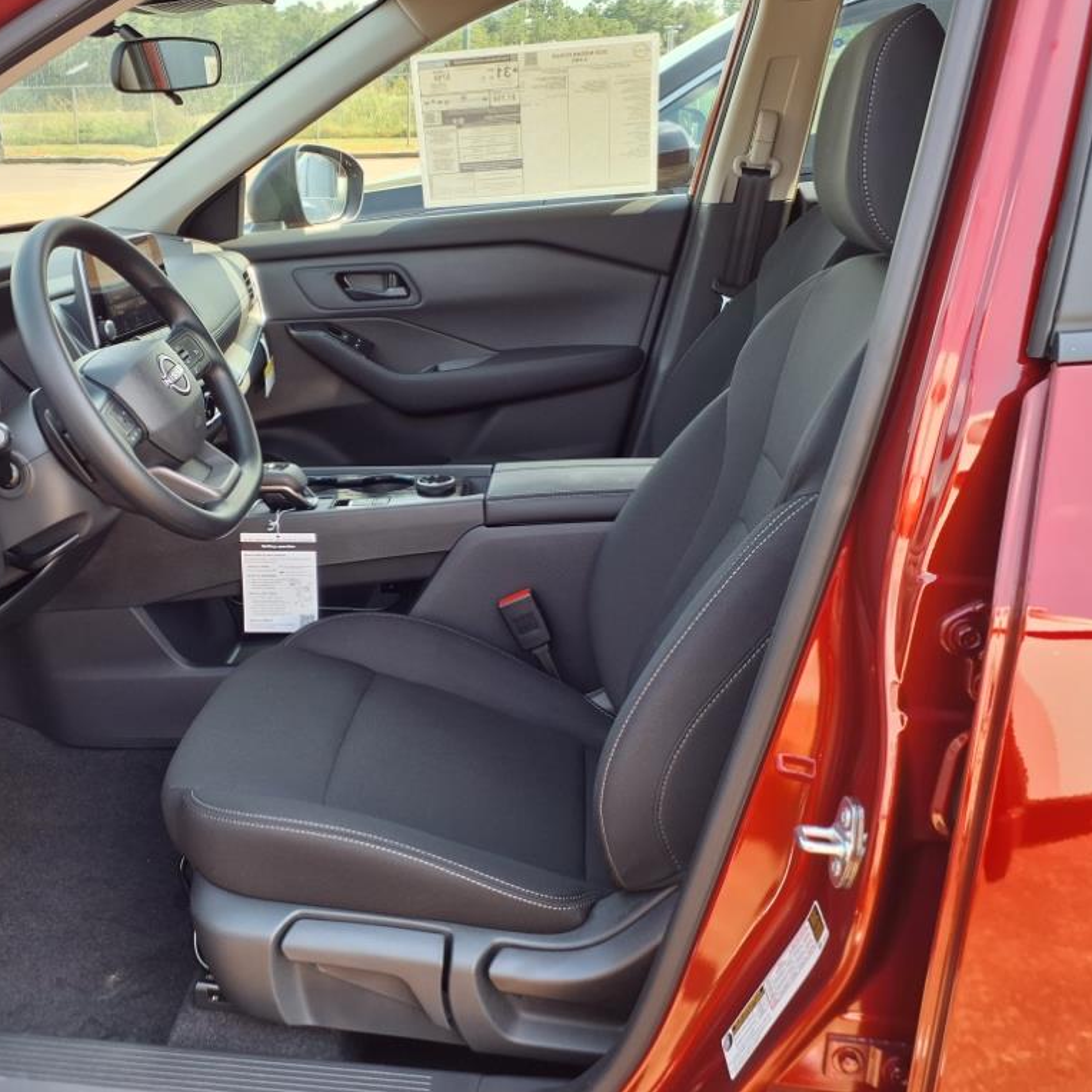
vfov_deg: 51.1
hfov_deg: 50.3
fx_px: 1142
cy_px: 545
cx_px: 376
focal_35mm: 32
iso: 40
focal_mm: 3.58
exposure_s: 1/143
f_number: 1.9
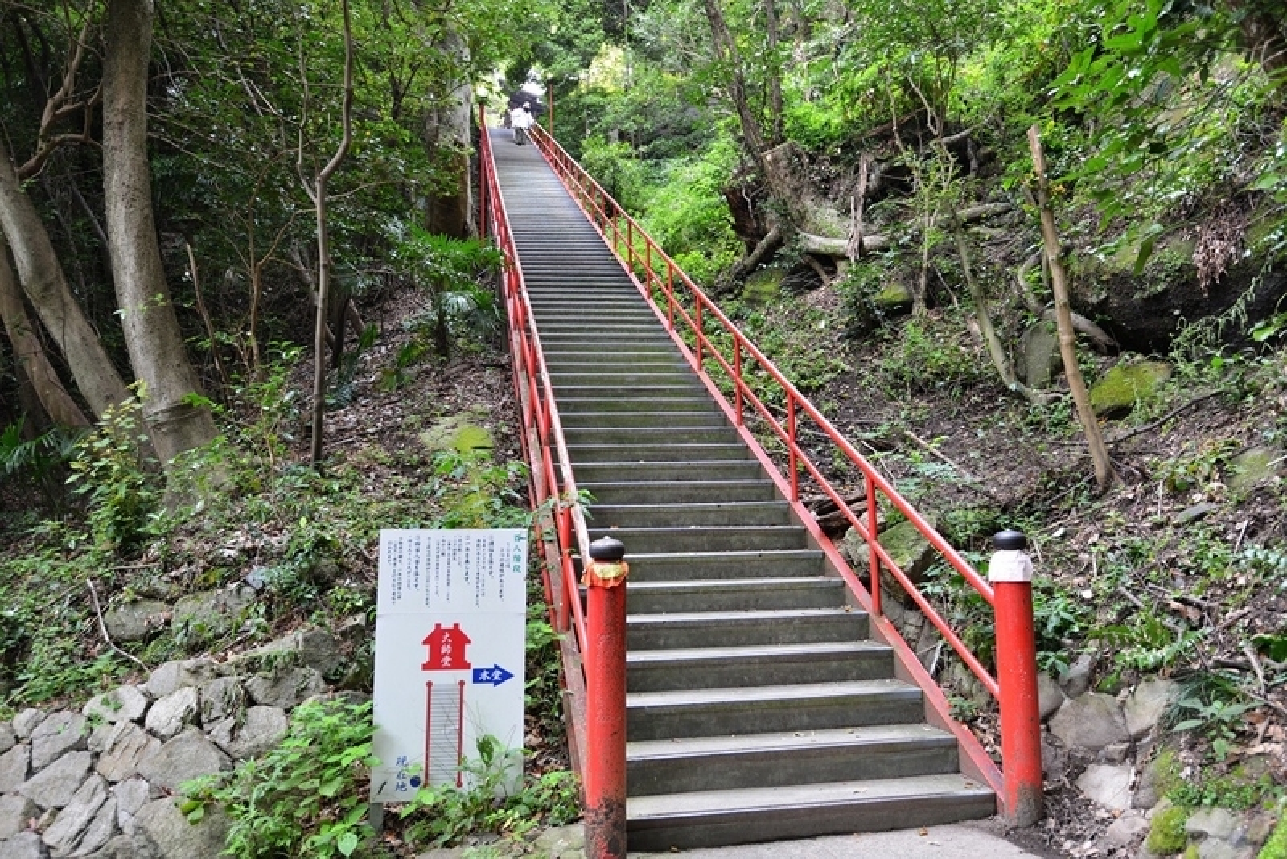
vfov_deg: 53.2
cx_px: 644
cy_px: 430
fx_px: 858
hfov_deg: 73.7
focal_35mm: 24
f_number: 4
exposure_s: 1/25
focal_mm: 24
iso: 560
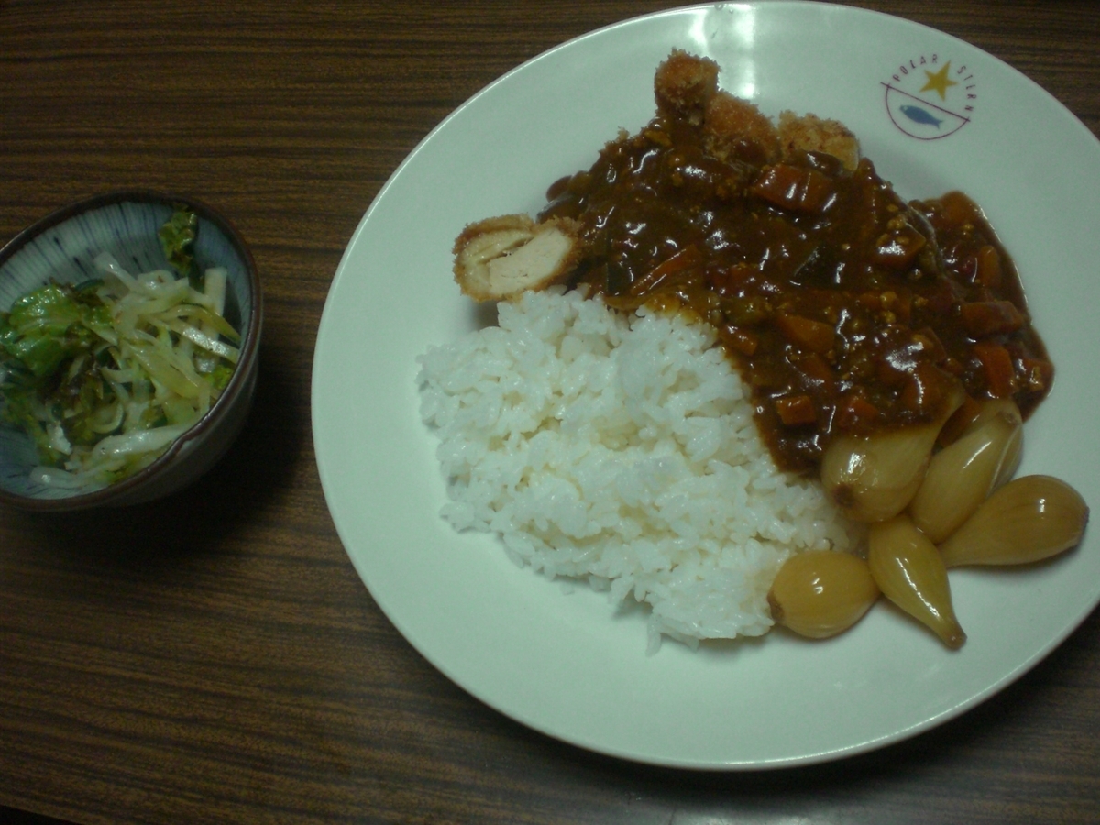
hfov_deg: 49.0
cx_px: 550
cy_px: 412
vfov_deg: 37.7
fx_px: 1208
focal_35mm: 38
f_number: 3.1
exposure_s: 1/40
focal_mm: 6.3
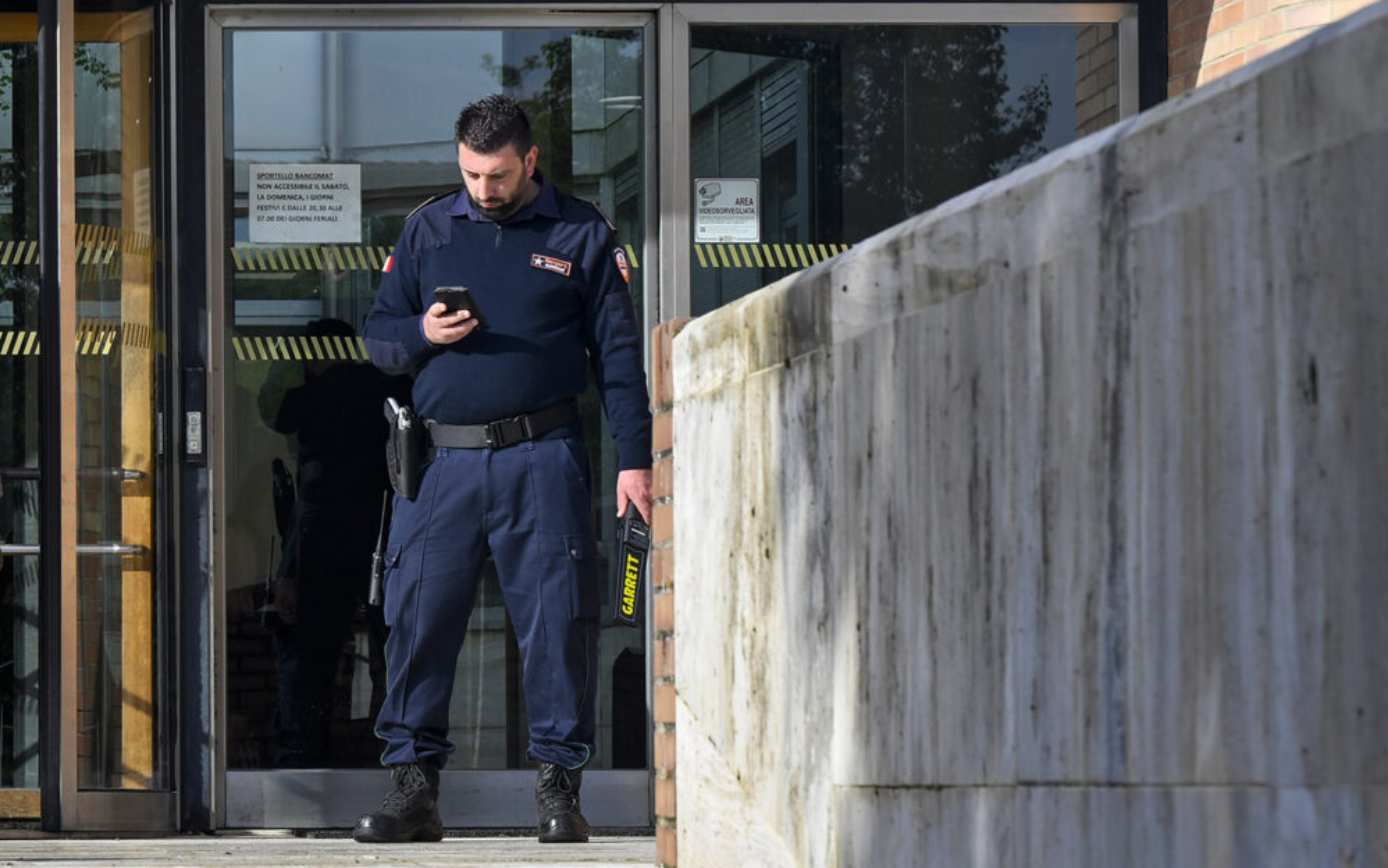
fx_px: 7415
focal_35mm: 196
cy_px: -164
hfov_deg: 10.5
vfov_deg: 6.7
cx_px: -221
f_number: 8
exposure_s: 1/160
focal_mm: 75
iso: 50
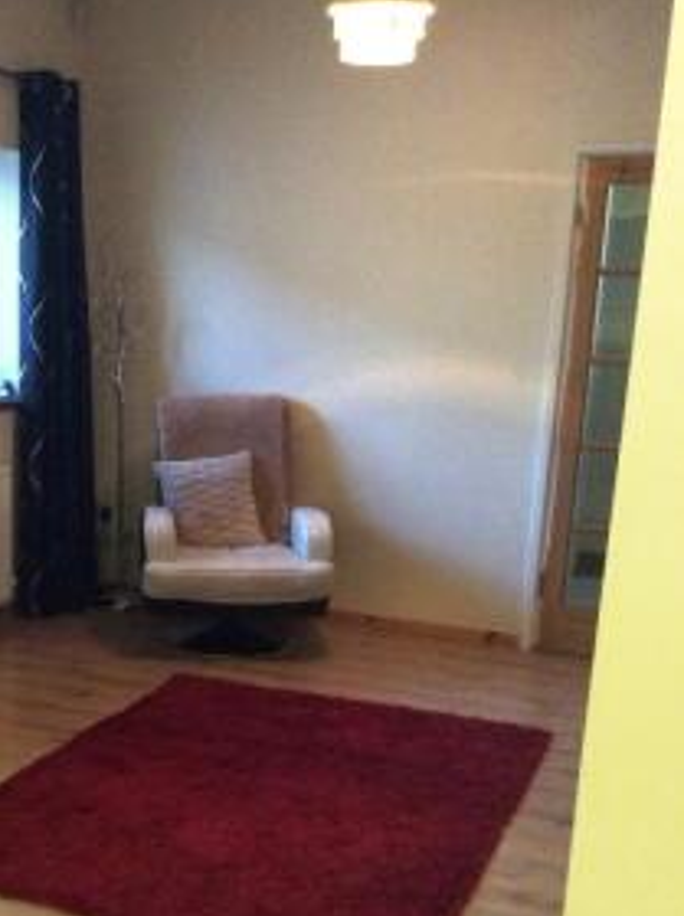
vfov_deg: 37.6
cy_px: 646
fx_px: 1321
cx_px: 160
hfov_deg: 28.5
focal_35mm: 50
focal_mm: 3.3
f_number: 2.4
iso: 400
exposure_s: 1/17
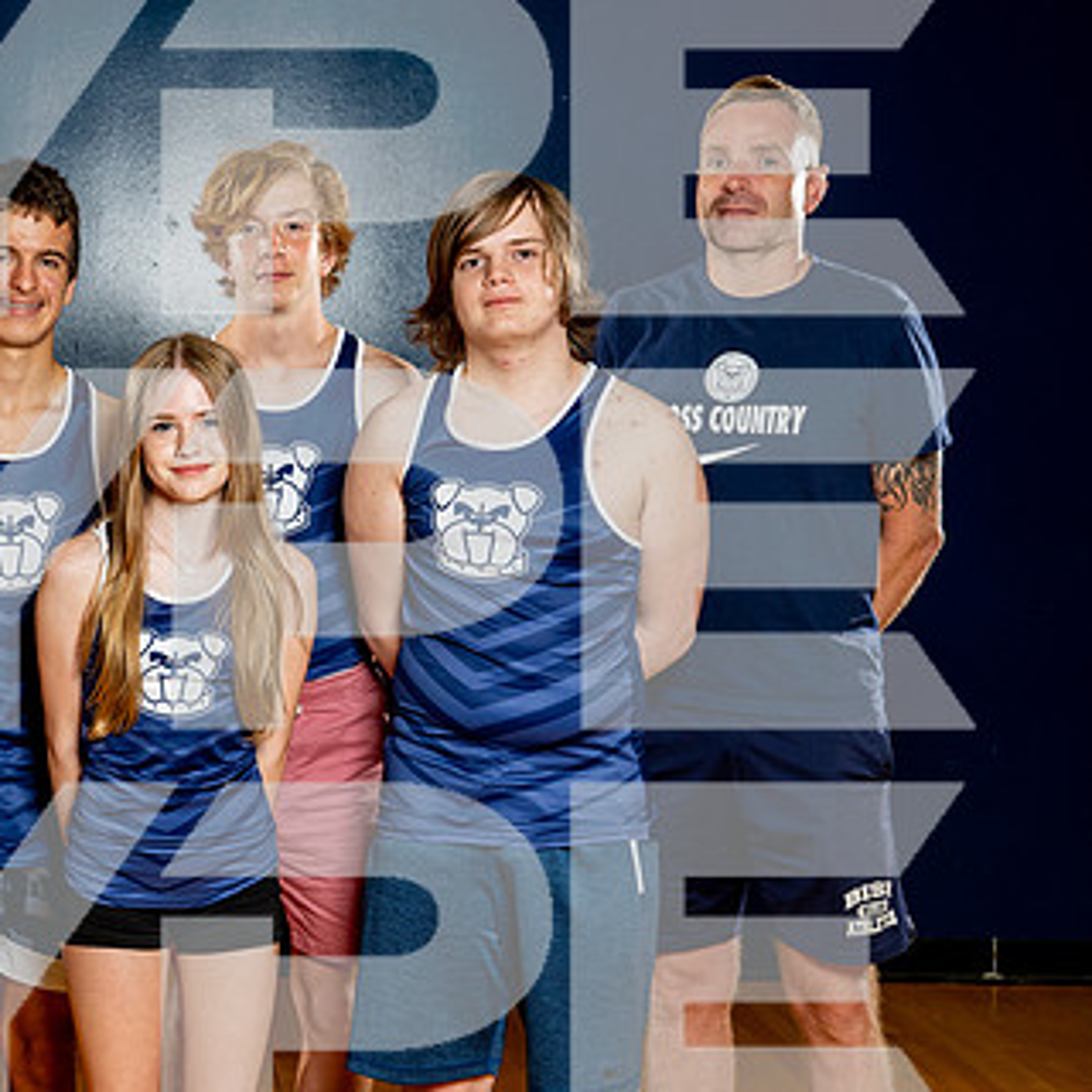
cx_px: 93
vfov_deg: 25.4
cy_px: 533
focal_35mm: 68
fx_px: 2427
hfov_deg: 24.6
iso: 800
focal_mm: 41
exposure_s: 1/250
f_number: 5.6
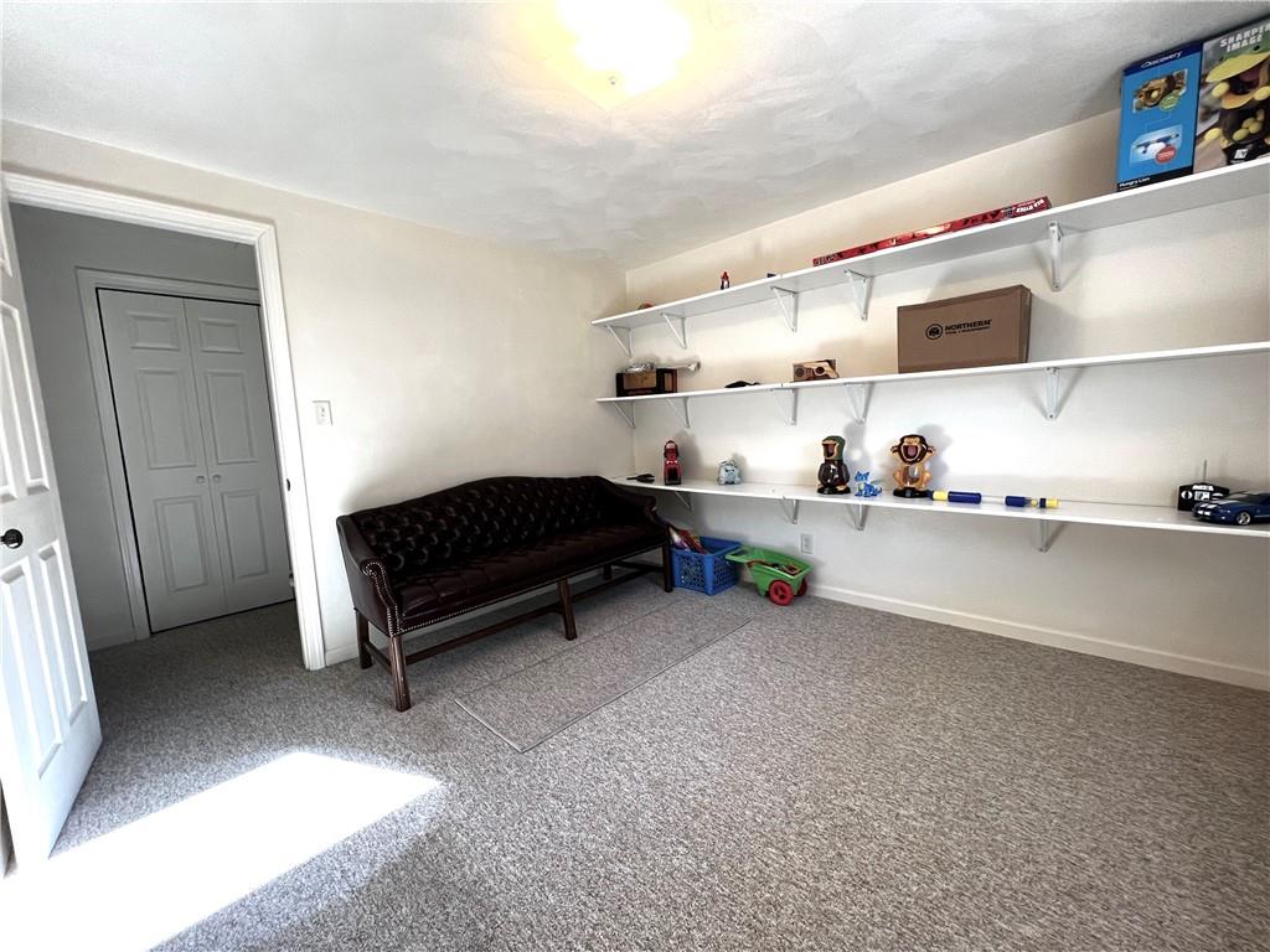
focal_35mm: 13
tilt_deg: -7.2
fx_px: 477
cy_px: 476
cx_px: 635
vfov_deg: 89.9
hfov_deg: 106.2
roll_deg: +2.7
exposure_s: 1/120
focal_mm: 1.57
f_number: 1.8
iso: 200
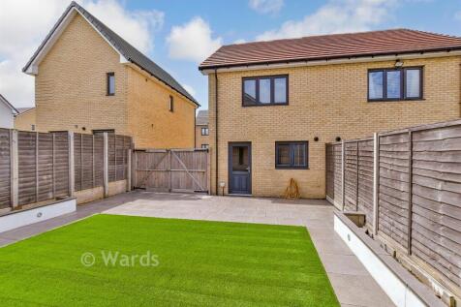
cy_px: 154
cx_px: 230
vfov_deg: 77.3
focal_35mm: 15
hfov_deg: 100.4
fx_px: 192
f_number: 9
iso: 500
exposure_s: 1/320
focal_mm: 10
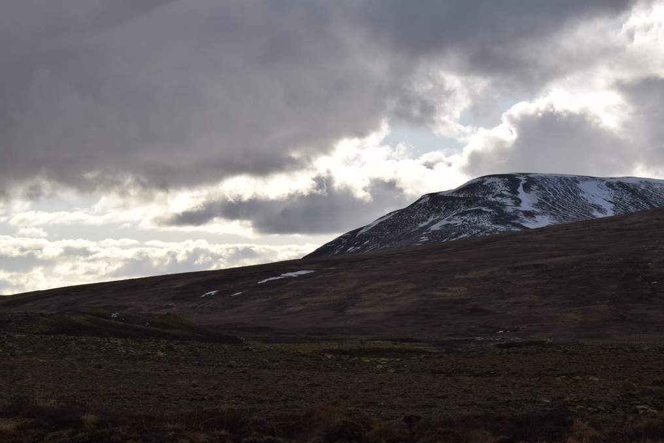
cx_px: 330
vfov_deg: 16.4
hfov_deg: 24.3
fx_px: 1540
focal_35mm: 84
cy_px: 223
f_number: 14
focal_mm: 55
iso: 100
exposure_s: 1/200
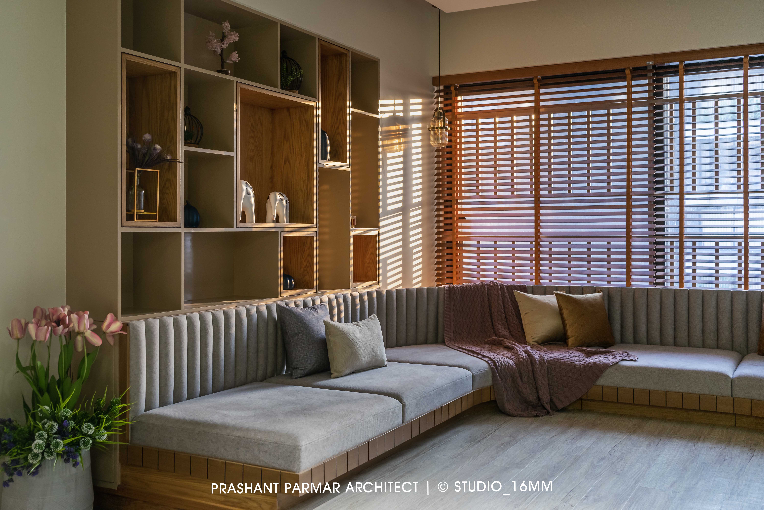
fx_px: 764
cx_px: 382
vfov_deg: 36.9
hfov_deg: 53.1
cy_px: 255
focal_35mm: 36
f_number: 6.3
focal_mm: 36
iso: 400
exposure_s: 1/50
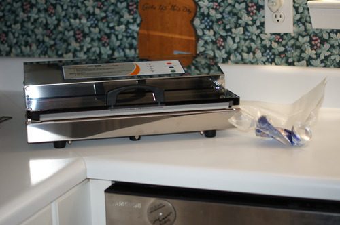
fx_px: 707
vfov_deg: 18.1
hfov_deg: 27.0
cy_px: 112
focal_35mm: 75
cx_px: 170
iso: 400
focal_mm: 50
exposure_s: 1/80
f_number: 1.8
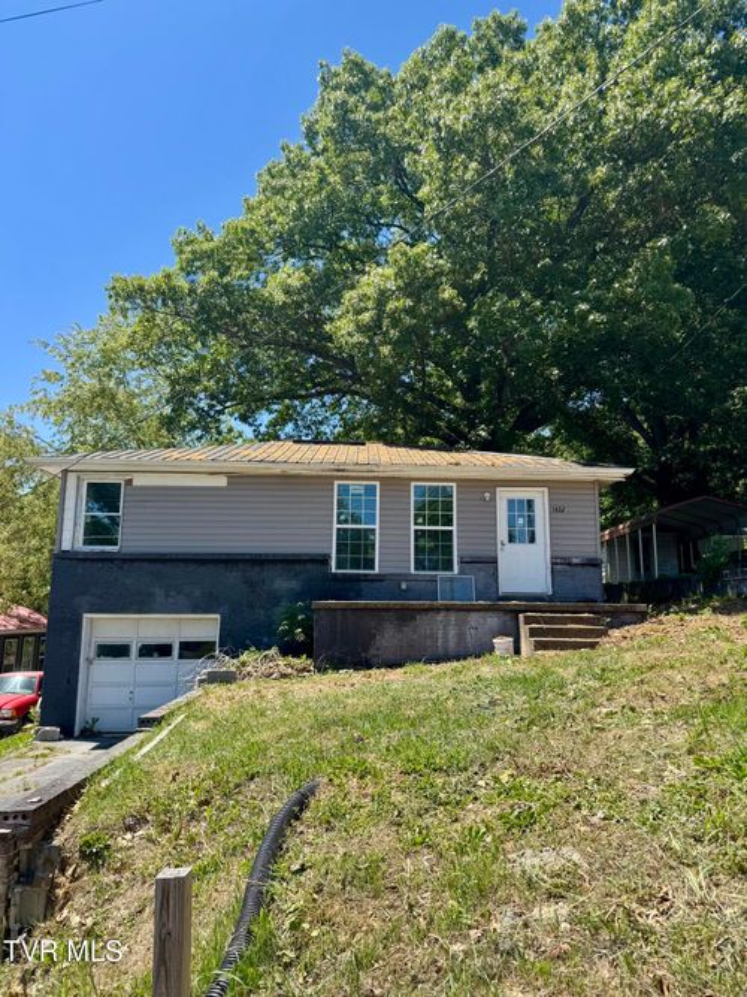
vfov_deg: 71.6
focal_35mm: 24
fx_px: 691
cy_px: 498
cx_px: 374
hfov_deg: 56.8
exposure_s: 1/2415
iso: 80
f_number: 1.78
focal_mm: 6.76
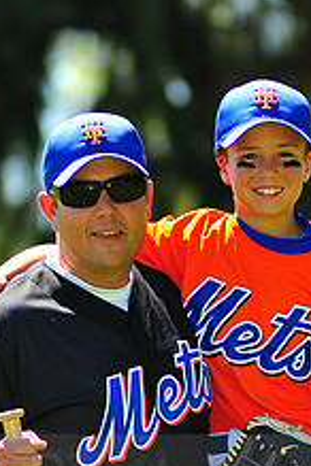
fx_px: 6168
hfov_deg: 2.9
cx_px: 181
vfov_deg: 4.3
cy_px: 464
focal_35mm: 476
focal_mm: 180
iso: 200
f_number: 4
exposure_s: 1/640
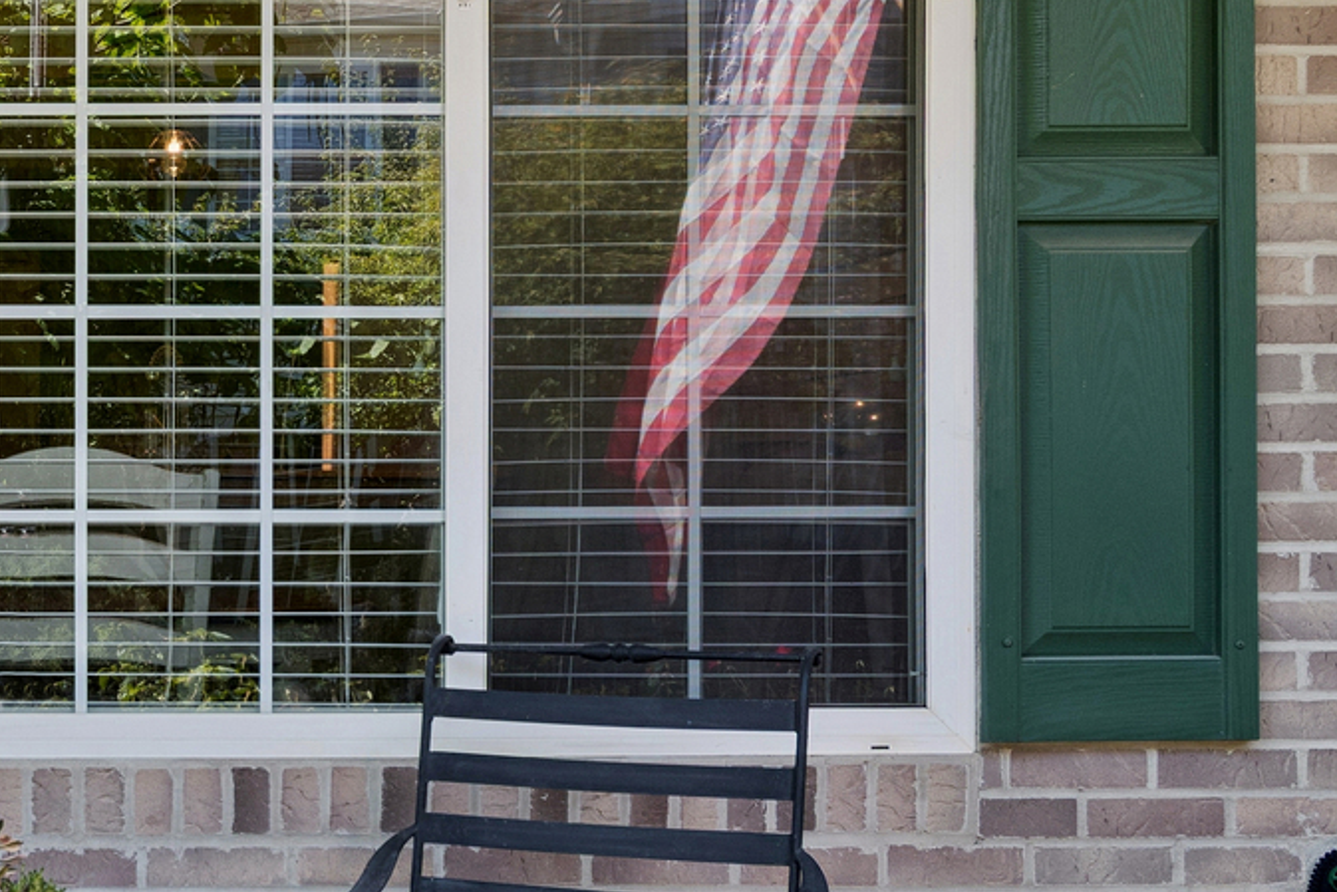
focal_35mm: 65
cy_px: 610
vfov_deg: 20.8
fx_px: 2414
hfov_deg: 28.7
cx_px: -54
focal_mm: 18
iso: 250
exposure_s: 1/60
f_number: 8
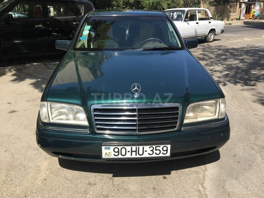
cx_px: 132
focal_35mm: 29
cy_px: 99
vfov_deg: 48.2
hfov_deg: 61.7
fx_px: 221
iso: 25
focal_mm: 4.15
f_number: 2.2
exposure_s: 1/1026
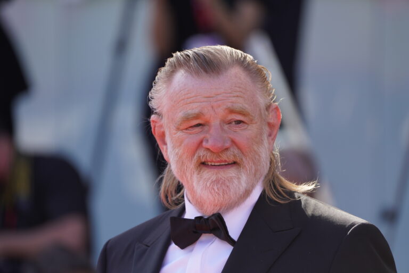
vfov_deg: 3.4
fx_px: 4547
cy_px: 136
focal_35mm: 400
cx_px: 204
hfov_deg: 5.2
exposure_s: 1/400
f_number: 5.6
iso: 320
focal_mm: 400
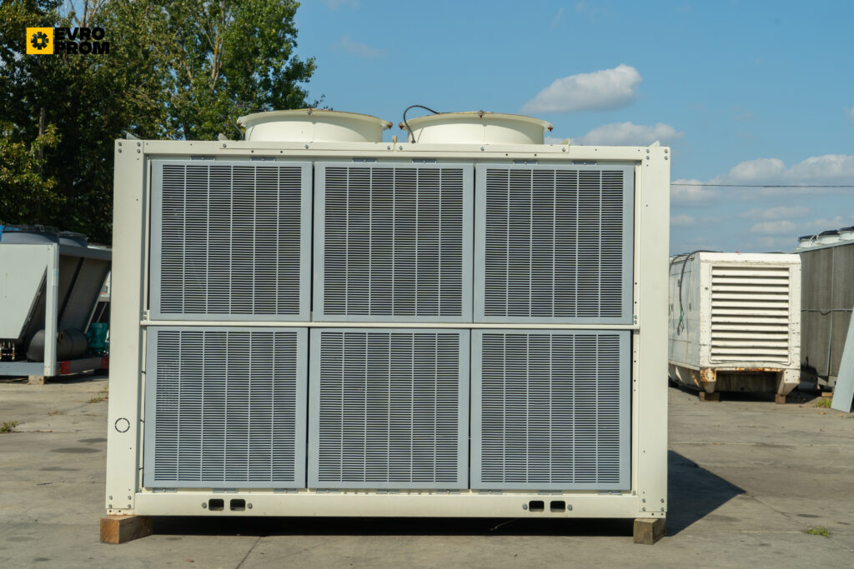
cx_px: 427
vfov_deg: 28.1
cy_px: 284
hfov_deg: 41.1
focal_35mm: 48
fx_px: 1139
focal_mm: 48
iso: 100
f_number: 9
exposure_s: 1/125
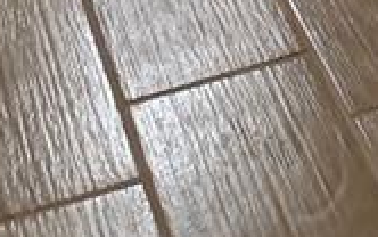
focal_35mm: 184
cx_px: 886
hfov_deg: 10.0
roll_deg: -0.6
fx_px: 1897
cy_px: -991
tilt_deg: -0.4
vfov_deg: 5.3
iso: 200
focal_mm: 6.76
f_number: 1.78
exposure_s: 1/60
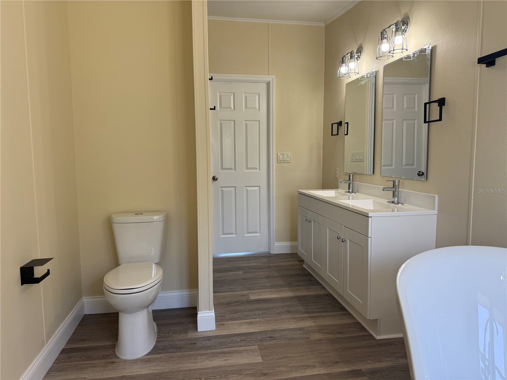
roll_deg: +0.0
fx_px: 352
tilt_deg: -4.8
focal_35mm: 24
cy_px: 190
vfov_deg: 56.8
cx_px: 254
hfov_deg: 71.6
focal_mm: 6.76
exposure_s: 1/234
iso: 100
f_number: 1.78
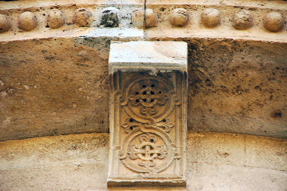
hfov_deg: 10.2
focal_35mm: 202
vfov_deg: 6.8
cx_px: 144
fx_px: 1613
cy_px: 96
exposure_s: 1/180
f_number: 6
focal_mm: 135
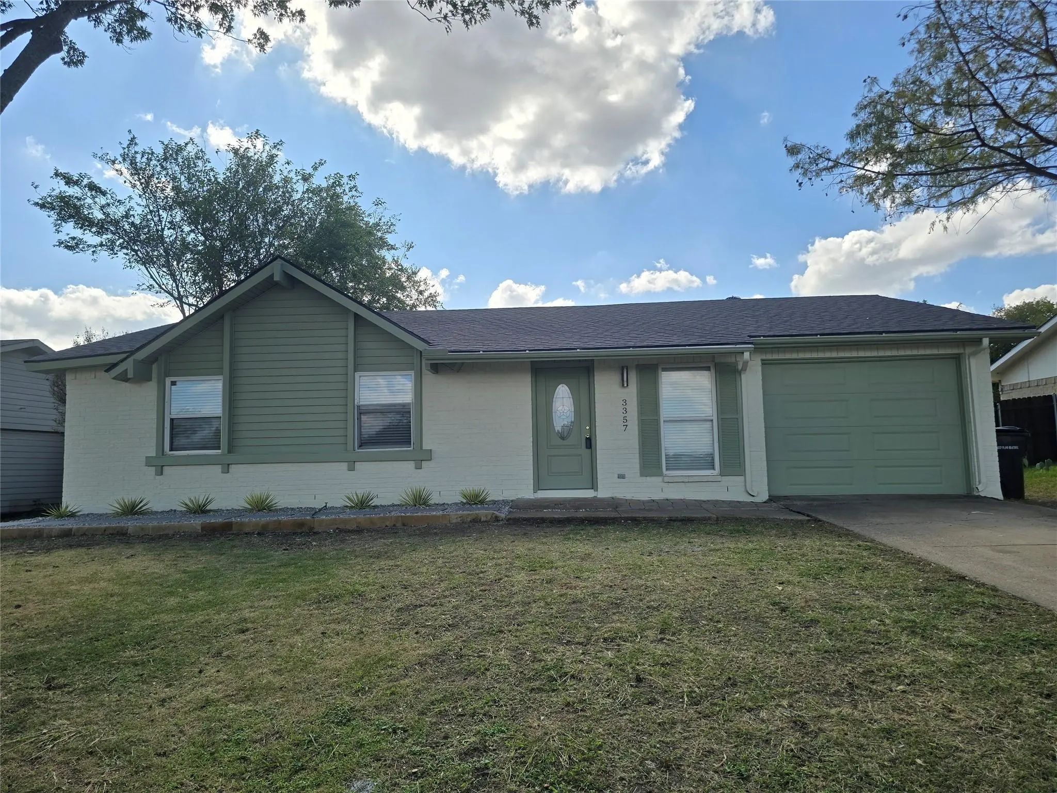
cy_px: 396
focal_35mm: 23
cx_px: 528
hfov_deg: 73.9
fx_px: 702
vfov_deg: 58.9
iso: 12
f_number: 1.7
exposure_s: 1/1242
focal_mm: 6.3
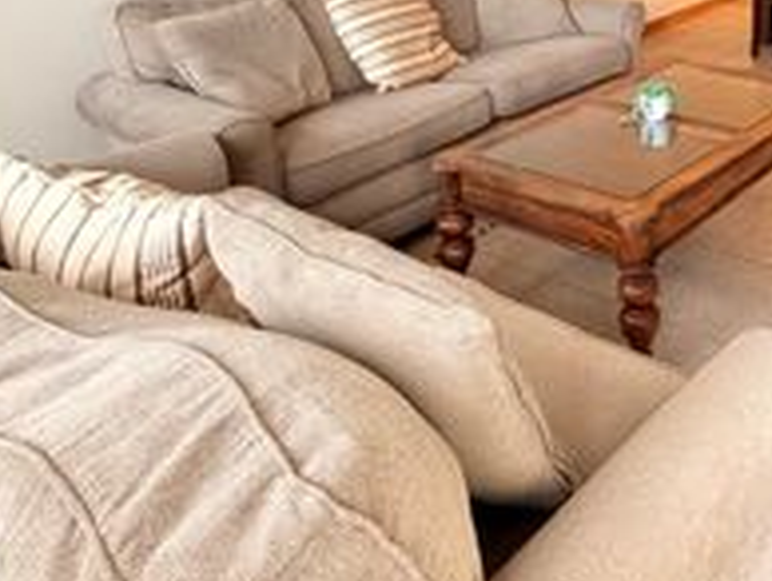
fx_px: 804
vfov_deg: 34.6
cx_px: 752
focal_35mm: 36
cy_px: -50
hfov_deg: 44.5
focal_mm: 2.22
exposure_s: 1/60
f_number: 2.2
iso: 800
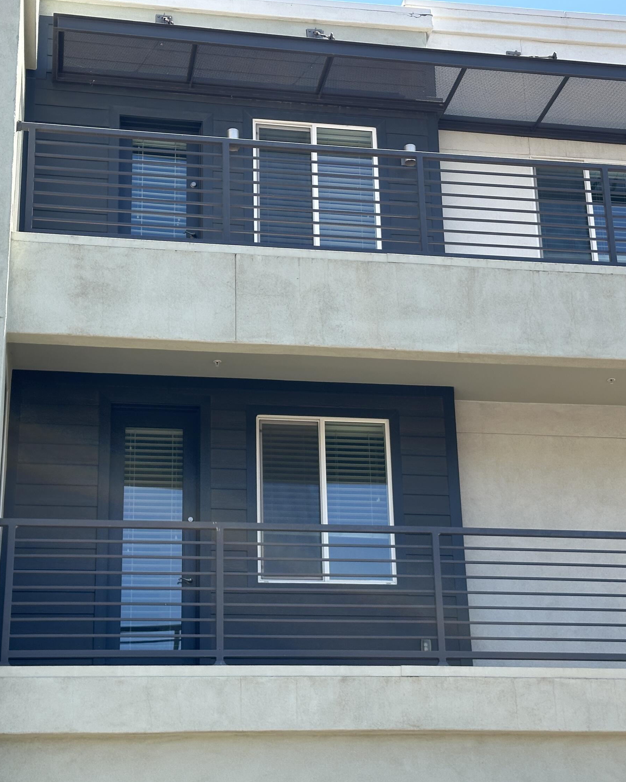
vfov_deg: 30.0
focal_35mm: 63
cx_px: 321
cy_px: 390
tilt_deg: +21.1
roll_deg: +1.8
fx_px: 1459
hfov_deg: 24.2
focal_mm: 6.86
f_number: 1.78
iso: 64
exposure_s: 1/1433
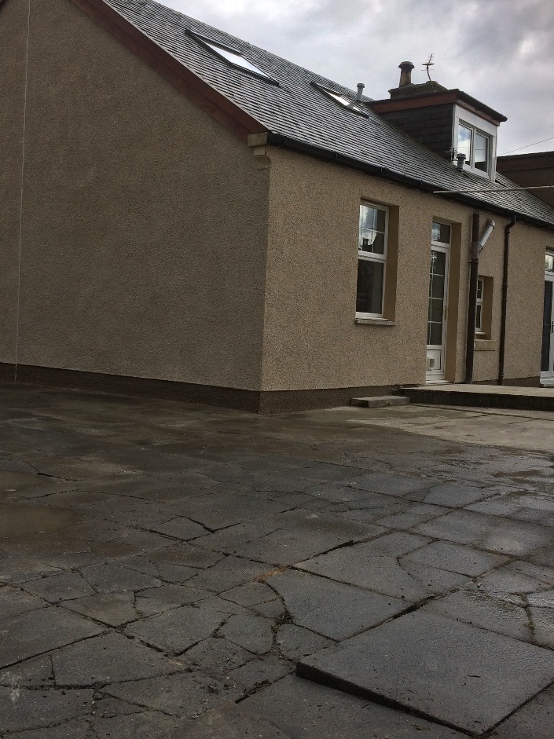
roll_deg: -2.4
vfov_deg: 50.0
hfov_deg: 38.6
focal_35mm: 37
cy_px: 319
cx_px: 284
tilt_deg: -0.1
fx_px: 790
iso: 32
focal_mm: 4.15
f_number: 2.2
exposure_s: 1/1866
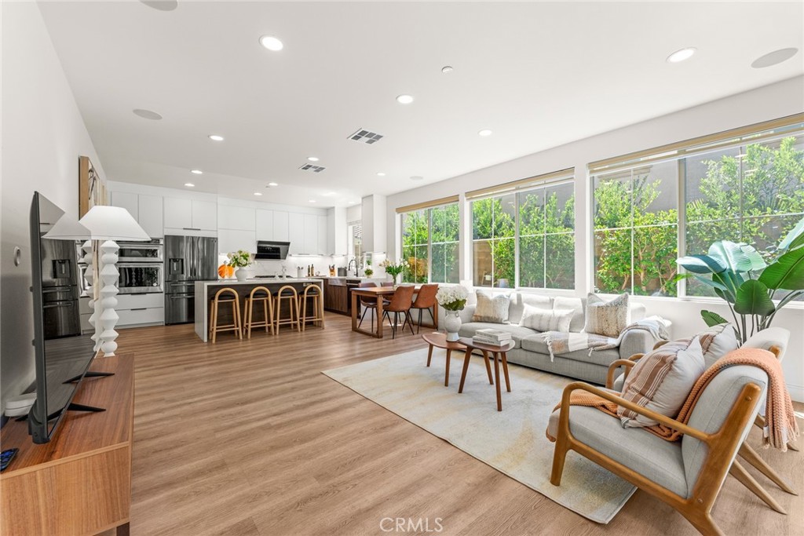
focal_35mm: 14
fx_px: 313
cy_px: 268
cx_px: 402
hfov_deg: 104.2
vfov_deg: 81.2
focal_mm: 14
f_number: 6.3
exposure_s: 1/80
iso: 250
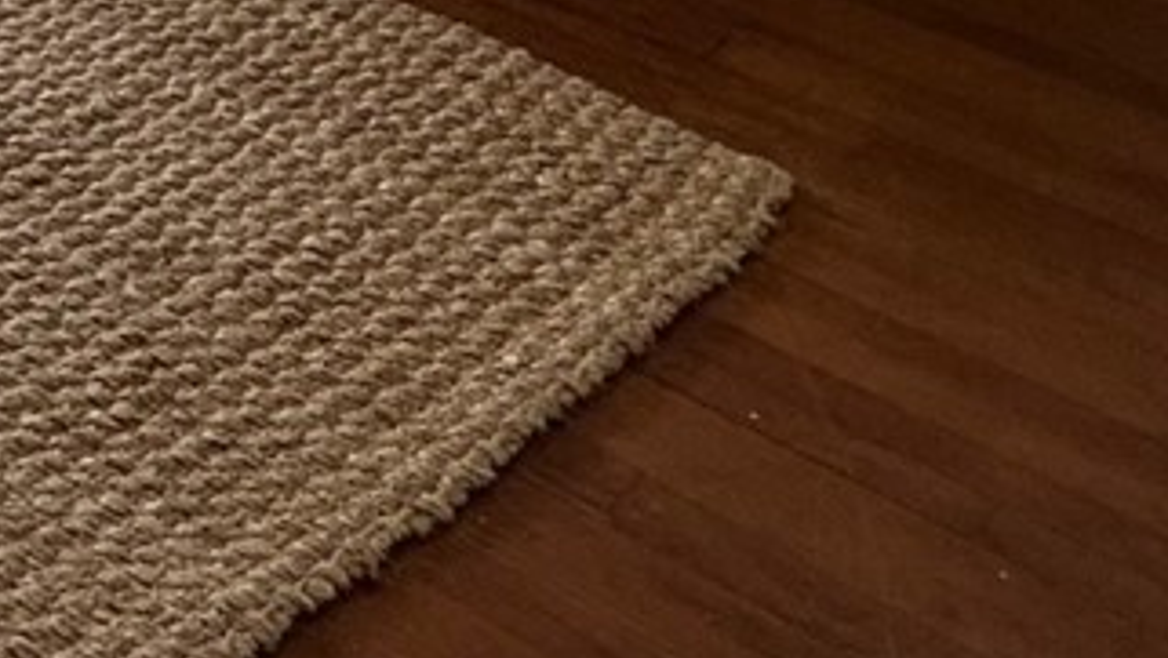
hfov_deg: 22.1
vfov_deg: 12.9
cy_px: -814
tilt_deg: -10.7
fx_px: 2355
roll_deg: +1.0
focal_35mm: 76
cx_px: -666
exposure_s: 1/99
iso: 64
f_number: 2.2
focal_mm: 2.22
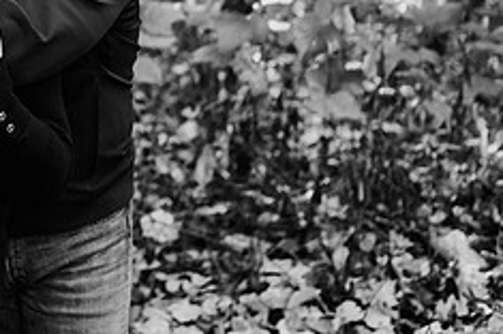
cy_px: -128
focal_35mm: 101
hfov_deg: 19.0
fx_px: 1409
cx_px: -121
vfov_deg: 13.0
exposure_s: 1/500
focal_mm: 35
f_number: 1.8
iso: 400
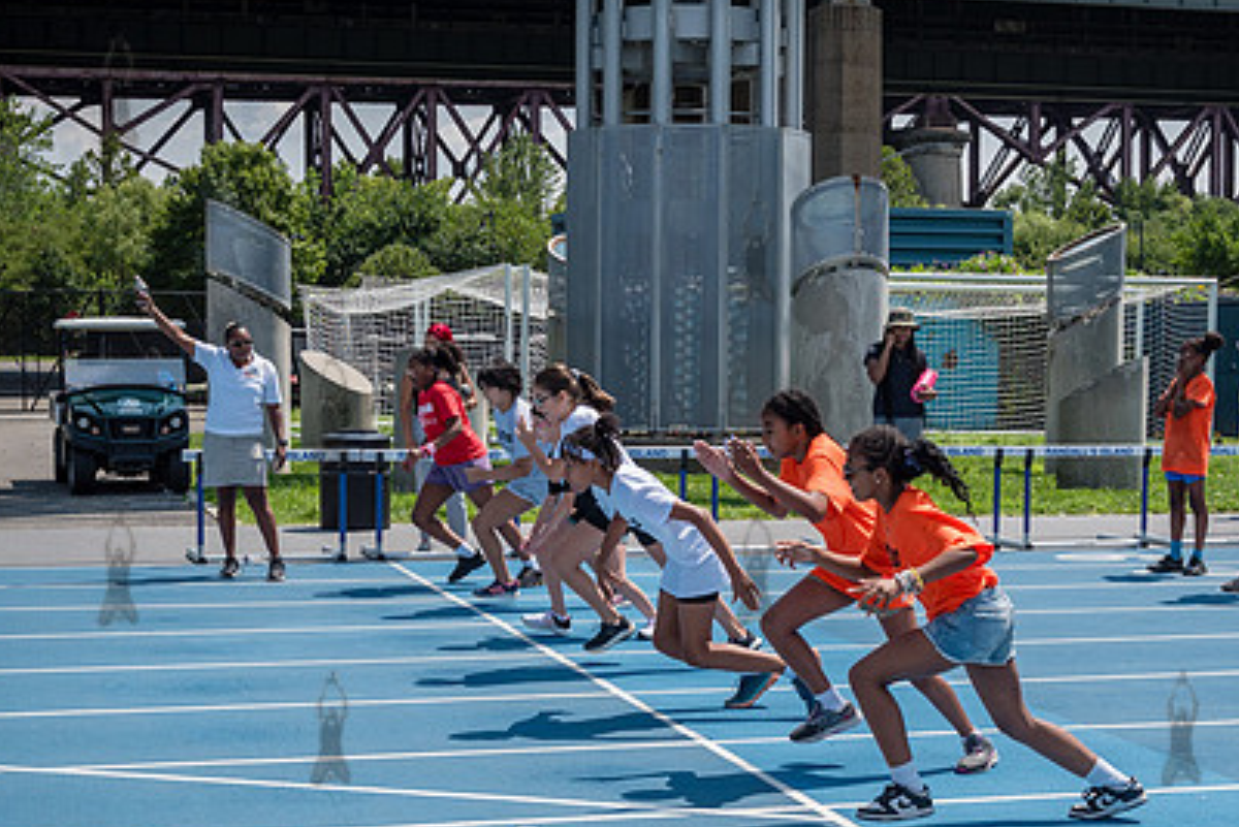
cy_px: 495
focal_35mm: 66
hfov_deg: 30.5
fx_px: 2272
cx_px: 591
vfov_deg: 20.6
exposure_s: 1/1250
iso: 250
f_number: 5.6
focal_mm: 38
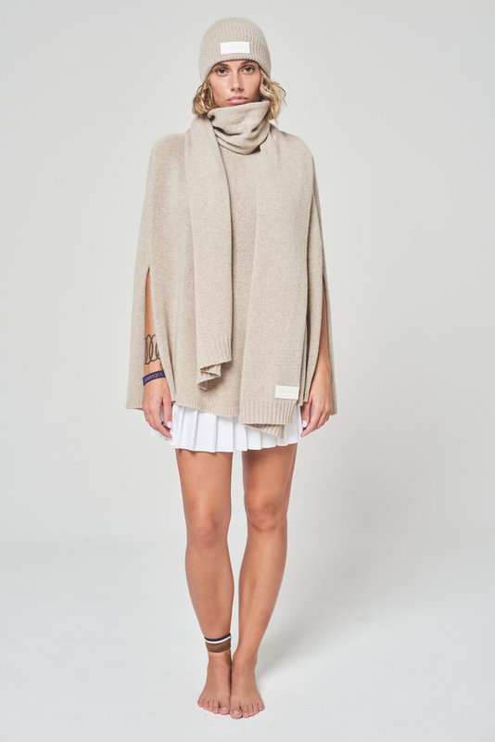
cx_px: 248
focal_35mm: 50
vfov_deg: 39.6
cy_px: 371
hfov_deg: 27.0
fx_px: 1030
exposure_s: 1/160
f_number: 5.6
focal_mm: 50
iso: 160
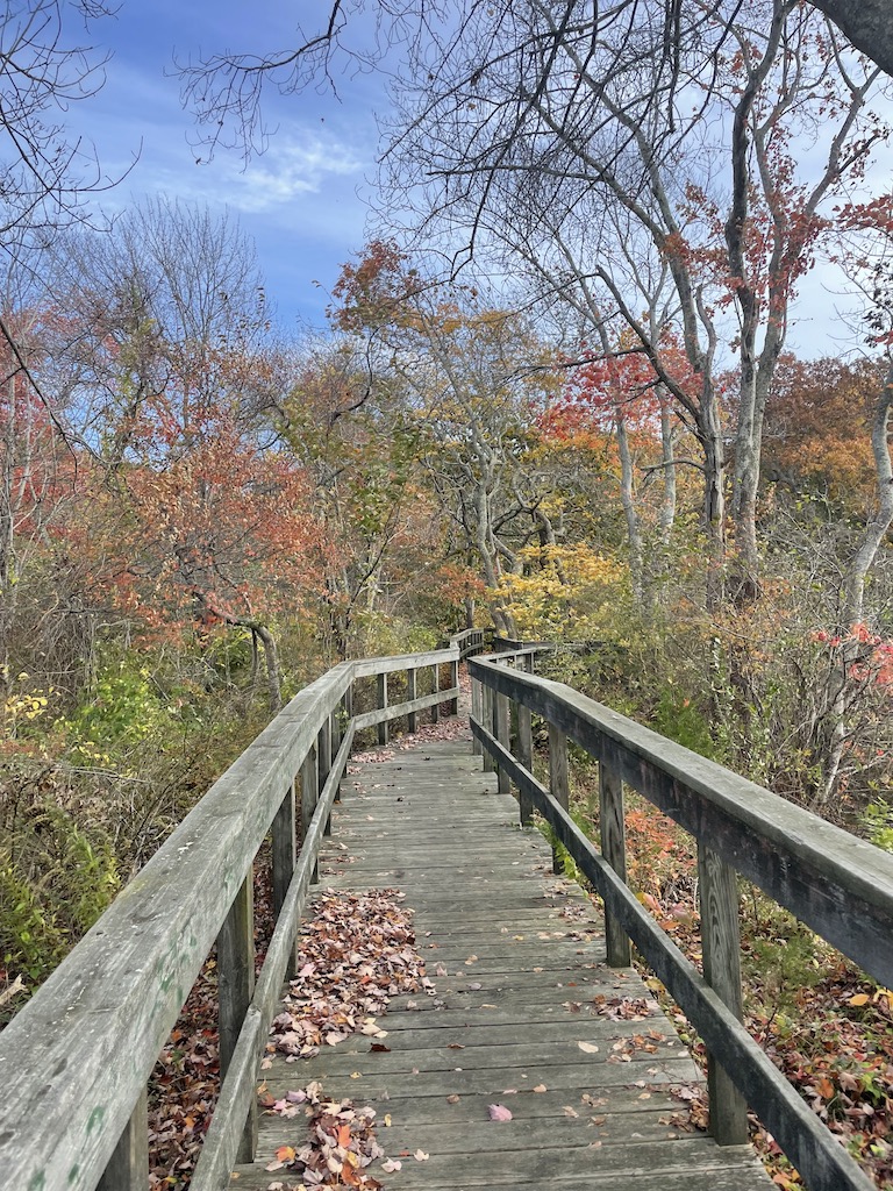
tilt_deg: +2.1
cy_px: 596
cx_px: 446
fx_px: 894
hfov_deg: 53.1
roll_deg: +0.4
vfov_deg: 67.3
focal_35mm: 26
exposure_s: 1/1182
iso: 32
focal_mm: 4.2
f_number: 1.6
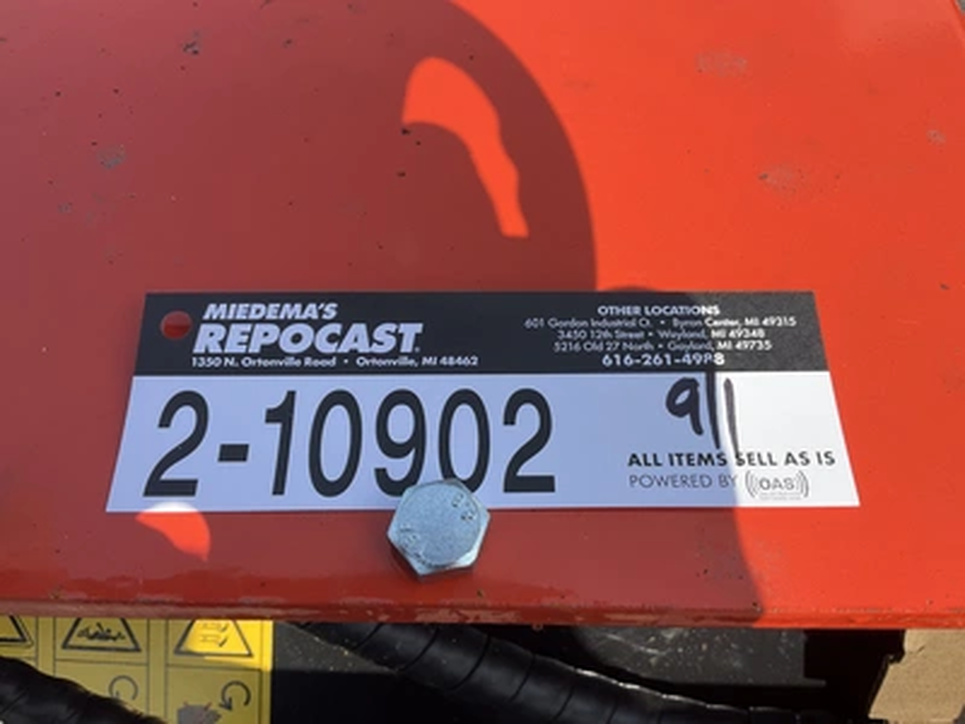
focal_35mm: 29
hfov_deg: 61.7
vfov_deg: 48.2
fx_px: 808
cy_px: 362
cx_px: 482
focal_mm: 3
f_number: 1.8
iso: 25
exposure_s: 1/1195
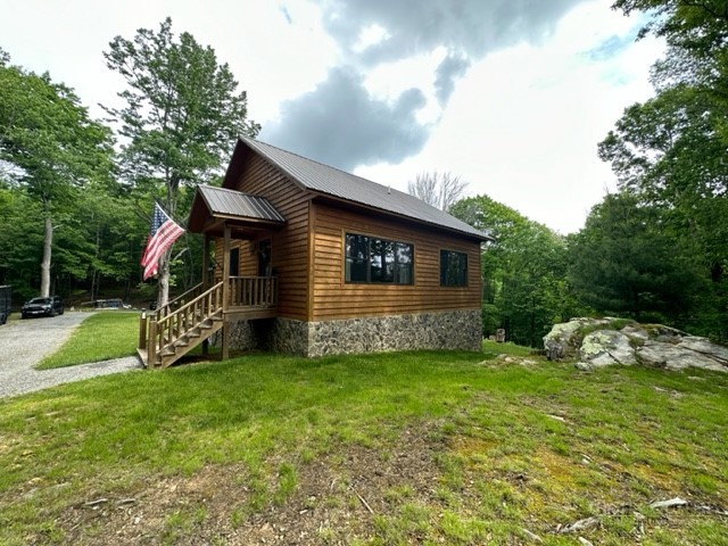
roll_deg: +0.3
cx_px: 364
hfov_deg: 102.1
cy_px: 273
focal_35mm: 14
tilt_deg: +3.4
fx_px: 294
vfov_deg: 85.7
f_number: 2.2
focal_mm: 2.22
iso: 40
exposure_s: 1/424
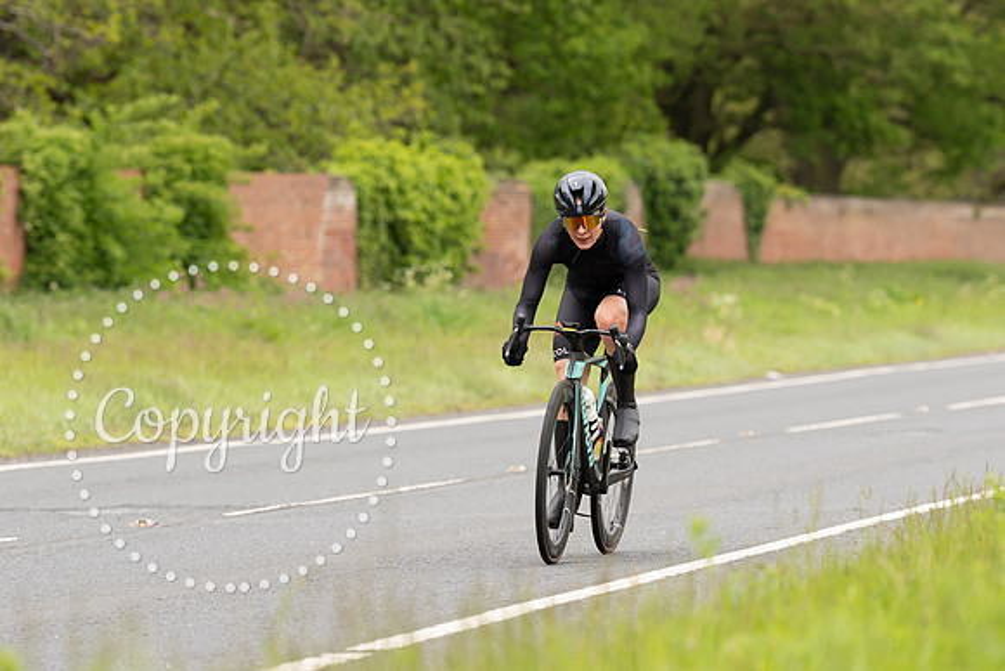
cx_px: 595
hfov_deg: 8.7
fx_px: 6623
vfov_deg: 5.8
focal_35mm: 237
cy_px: 225
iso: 400
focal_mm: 151
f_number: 3.5
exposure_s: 1/1000
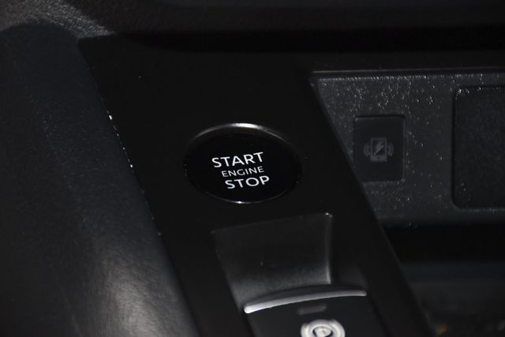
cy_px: 168
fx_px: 2946
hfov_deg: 9.8
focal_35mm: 210
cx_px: 252
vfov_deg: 6.5
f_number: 5.6
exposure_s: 1/50
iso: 2500
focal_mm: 140
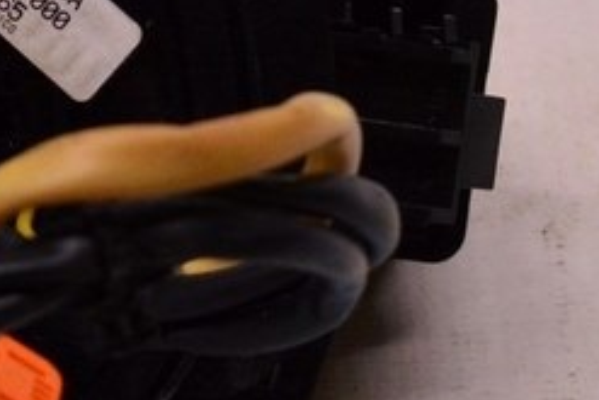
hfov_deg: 6.8
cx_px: -286
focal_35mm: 298
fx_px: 4961
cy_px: 122
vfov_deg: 4.6
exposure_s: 1/125
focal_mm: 48
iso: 1600
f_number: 8
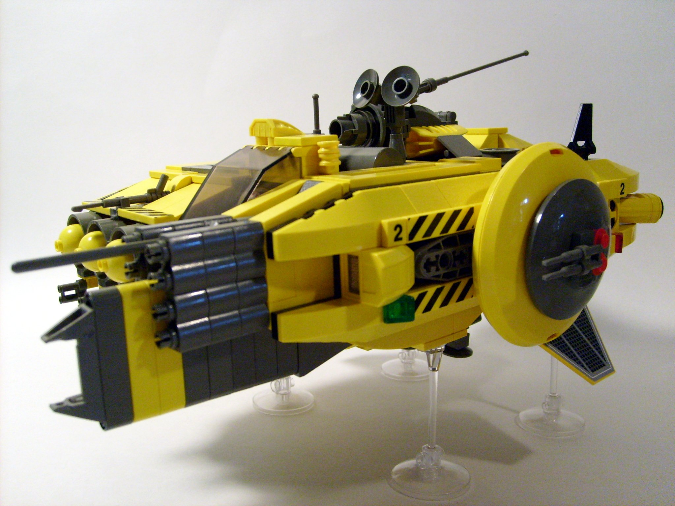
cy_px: 253
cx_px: 338
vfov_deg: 40.7
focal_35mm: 35
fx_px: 682
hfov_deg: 52.6
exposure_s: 1/60
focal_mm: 5.8
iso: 200
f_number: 2.8
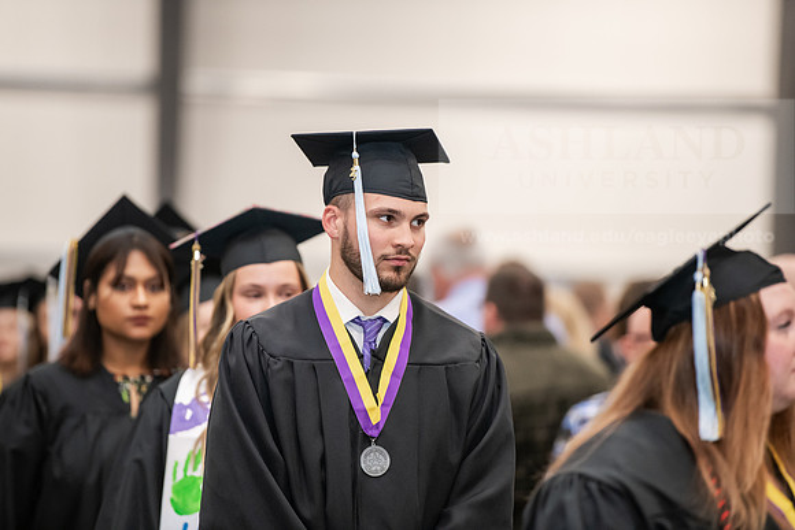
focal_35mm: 200
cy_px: 265
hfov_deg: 10.3
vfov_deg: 6.9
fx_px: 4417
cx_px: 398
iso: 2500
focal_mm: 200
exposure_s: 1/200
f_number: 3.2
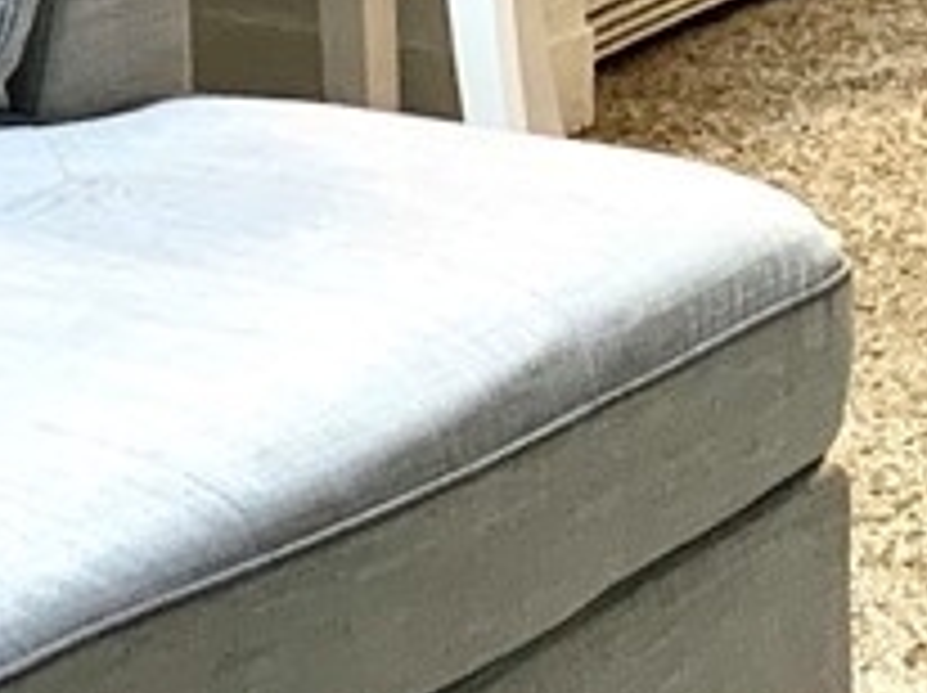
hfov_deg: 9.7
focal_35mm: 202
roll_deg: +0.5
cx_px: 891
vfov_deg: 7.2
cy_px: -500
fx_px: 5403
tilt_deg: -9.4
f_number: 1.8
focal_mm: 4.25
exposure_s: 1/60
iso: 160
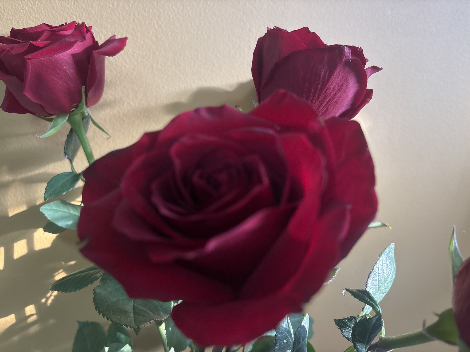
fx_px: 353
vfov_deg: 53.1
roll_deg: -7.7
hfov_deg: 67.3
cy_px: 176
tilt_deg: -17.6
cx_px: 235
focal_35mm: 26
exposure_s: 1/50
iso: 80
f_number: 1.6
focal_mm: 5.96
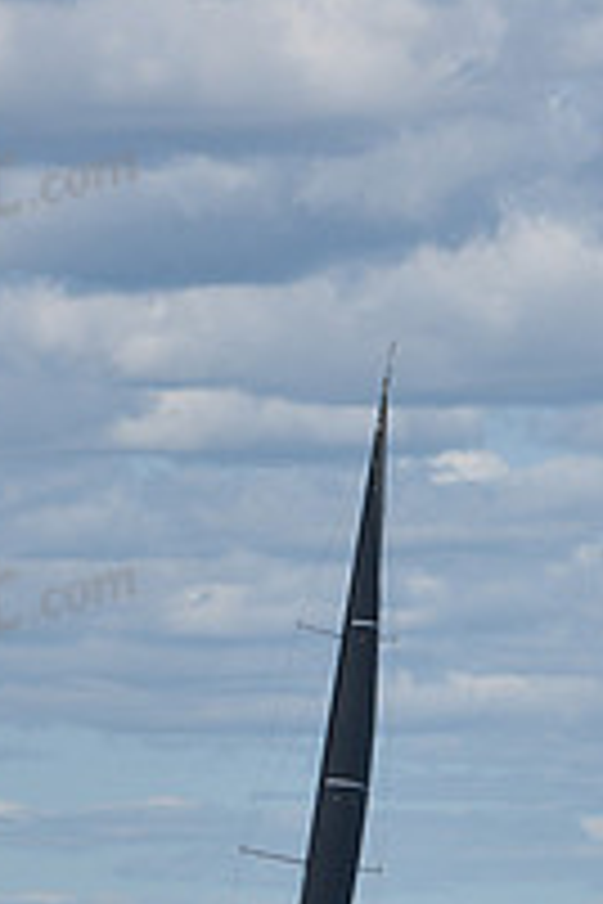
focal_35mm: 577
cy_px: 819
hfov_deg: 2.4
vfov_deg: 3.6
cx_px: 371
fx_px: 14496
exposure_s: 1/1250
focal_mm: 200
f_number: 6.3
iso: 250
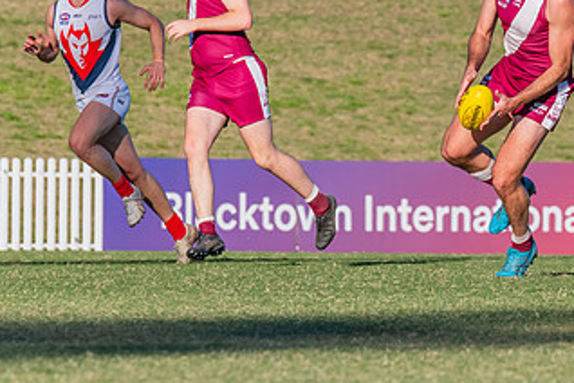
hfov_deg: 2.5
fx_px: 13344
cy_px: 110
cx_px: 534
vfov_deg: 1.6
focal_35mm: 837
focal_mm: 420
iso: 800
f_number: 13
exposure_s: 1/1250
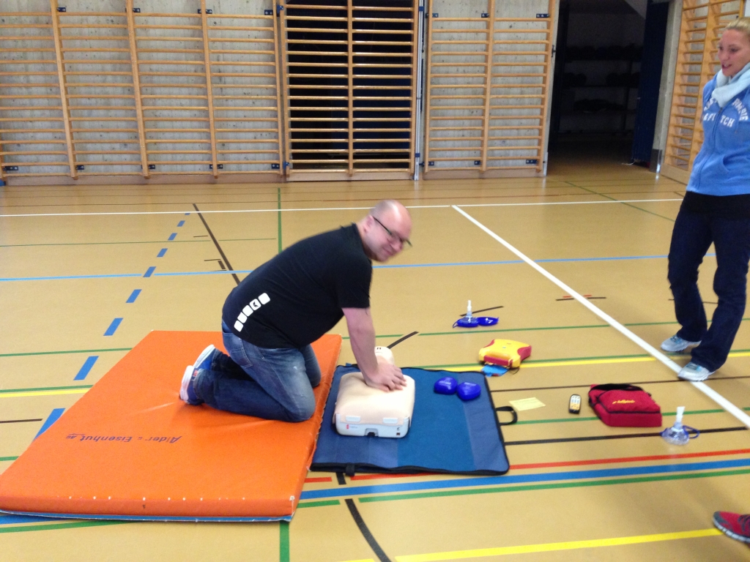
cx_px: 375
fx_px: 715
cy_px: 281
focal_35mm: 33
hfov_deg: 55.4
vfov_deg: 42.9
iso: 320
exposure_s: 1/20
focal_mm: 4.13
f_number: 2.4
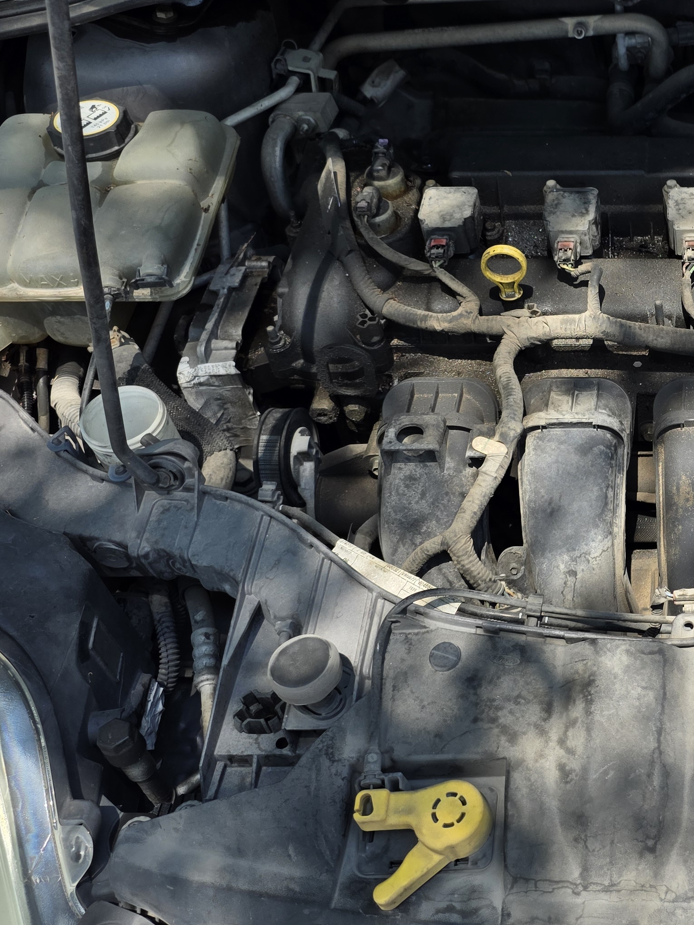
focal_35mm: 45
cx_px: 768
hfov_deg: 29.0
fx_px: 1203
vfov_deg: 42.0
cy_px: 407
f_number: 1.7
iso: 80
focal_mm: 6.25
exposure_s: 1/1484
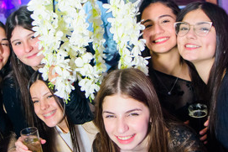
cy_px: 51
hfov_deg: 33.2
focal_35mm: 60
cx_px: 82
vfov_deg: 22.5
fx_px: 380
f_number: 2.8
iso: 2500
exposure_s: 1/60
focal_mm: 17
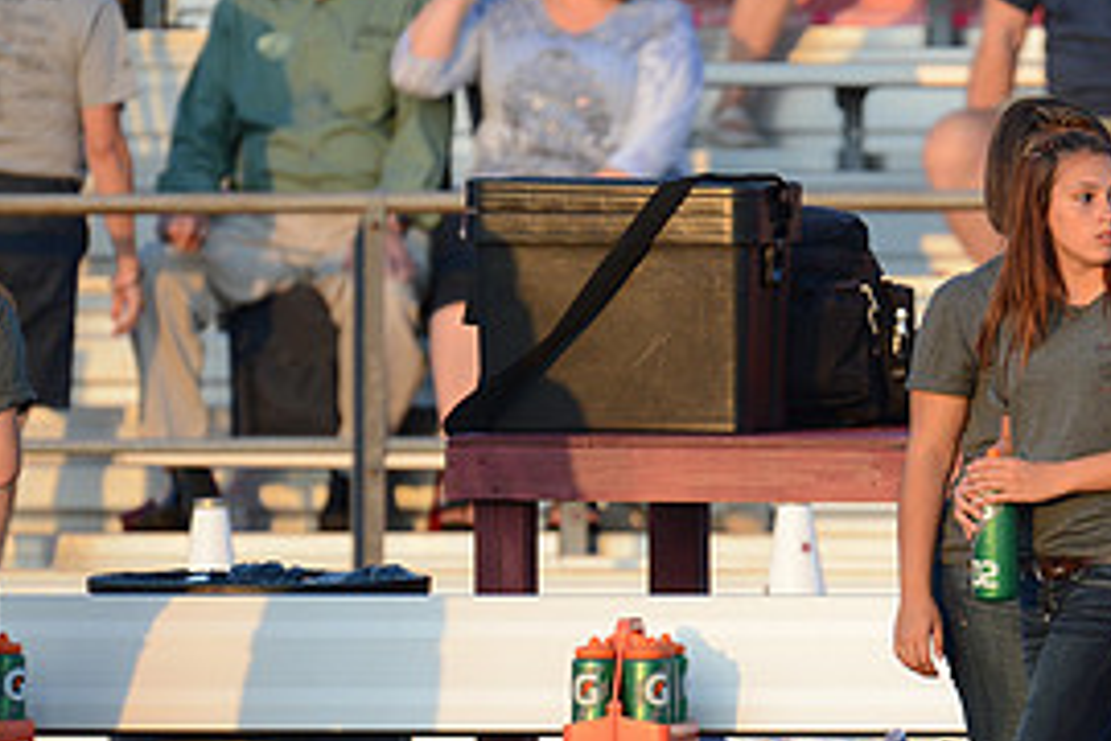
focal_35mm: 1182
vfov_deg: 1.2
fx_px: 36475
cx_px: 1041
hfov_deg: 1.7
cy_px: 469
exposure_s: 1/1000
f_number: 4
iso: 800
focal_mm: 550
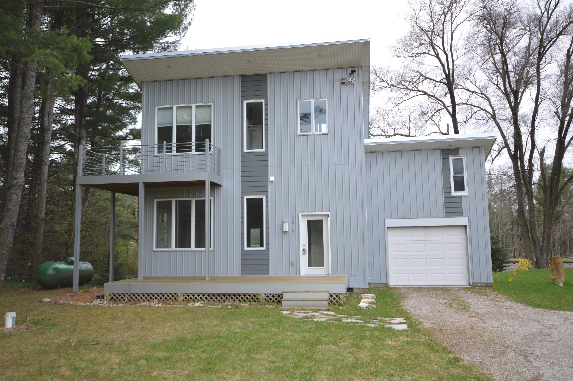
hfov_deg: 62.0
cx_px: 286
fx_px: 477
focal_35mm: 30
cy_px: 190
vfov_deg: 43.5
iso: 140
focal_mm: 20
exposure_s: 1/125
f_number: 5.6
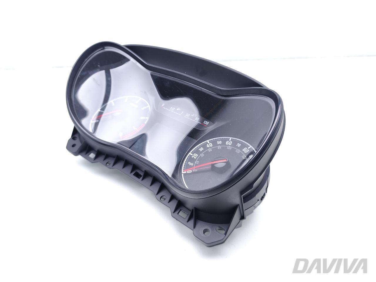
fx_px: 282
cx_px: 188
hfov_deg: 67.3
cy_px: 141
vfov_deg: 53.1
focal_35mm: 26
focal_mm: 6.19
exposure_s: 1/100
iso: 125
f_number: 1.65
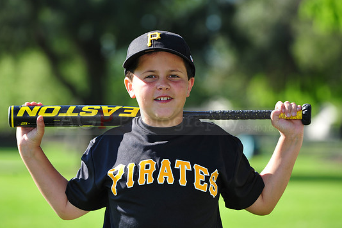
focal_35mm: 190
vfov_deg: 7.2
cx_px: 162
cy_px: 116
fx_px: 1805
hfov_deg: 10.8
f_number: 5
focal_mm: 175
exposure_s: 1/500
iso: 200
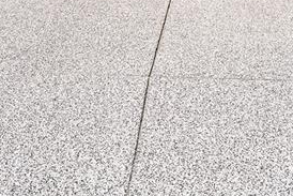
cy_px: -165
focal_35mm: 56
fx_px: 456
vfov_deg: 18.5
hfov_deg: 34.9
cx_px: 216
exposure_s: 1/1250
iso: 200
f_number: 8
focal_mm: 15
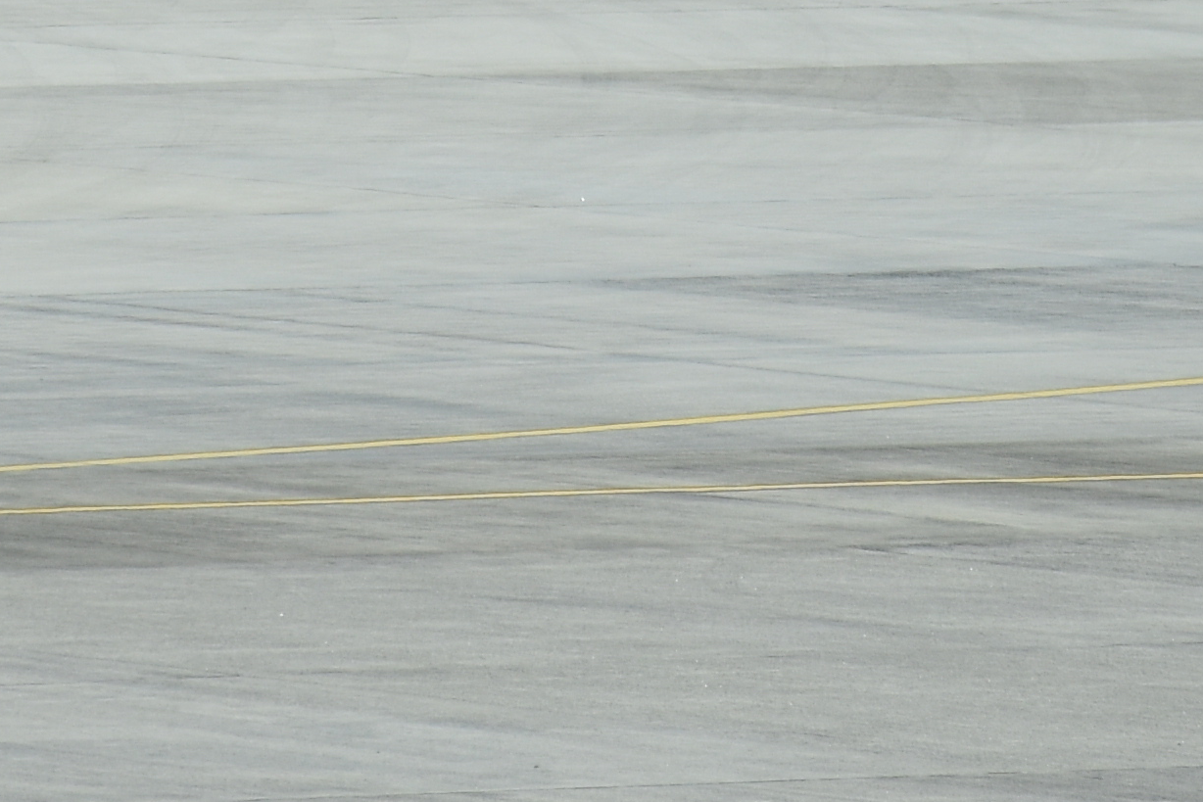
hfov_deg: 2.0
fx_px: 34287
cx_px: 510
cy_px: -448
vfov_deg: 1.3
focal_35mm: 1026
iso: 200
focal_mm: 140
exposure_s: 1/640
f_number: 6.3
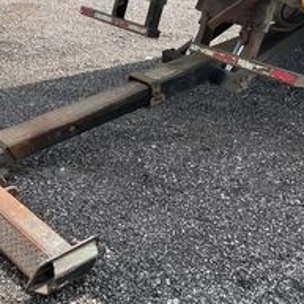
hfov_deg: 32.1
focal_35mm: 53
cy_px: 156
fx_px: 527
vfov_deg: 32.2
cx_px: 126
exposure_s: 1/829
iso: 25
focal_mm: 3
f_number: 1.8
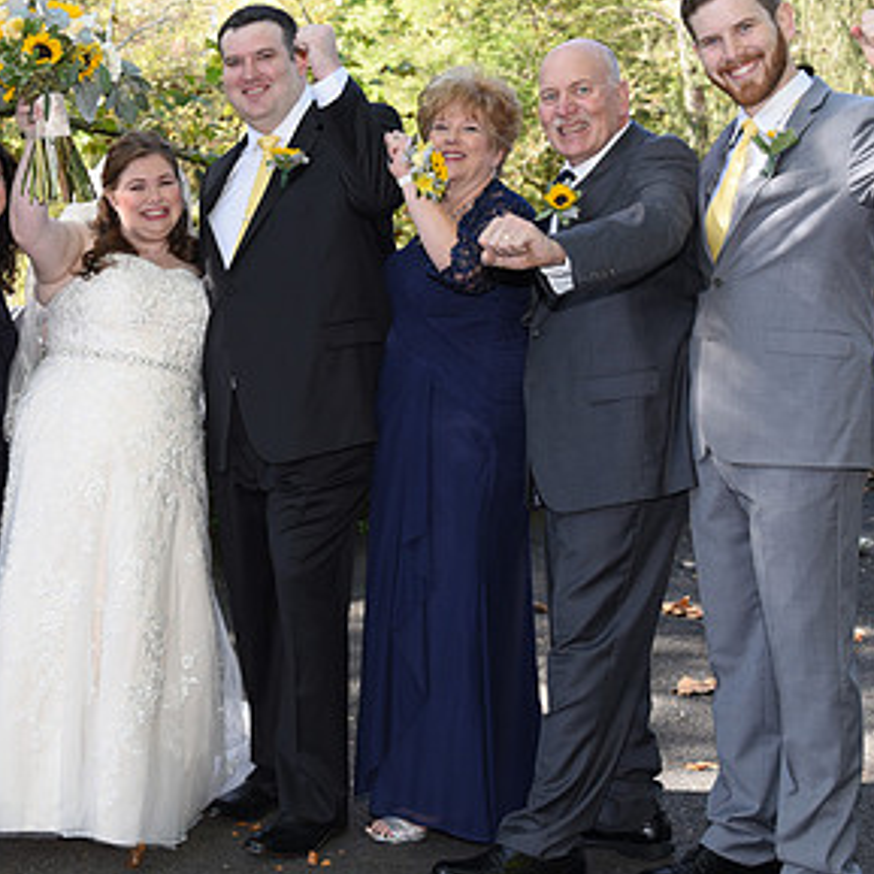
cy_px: 395
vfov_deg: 23.0
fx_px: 2142
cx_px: 142
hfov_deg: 22.7
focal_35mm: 75
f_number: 5.6
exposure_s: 1/200
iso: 640
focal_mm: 44
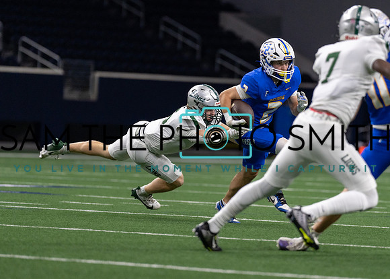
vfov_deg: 4.6
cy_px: 133
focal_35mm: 313
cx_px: 226
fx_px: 3466
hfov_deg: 6.4
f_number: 2.8
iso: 1000
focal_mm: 200
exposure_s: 1/1000
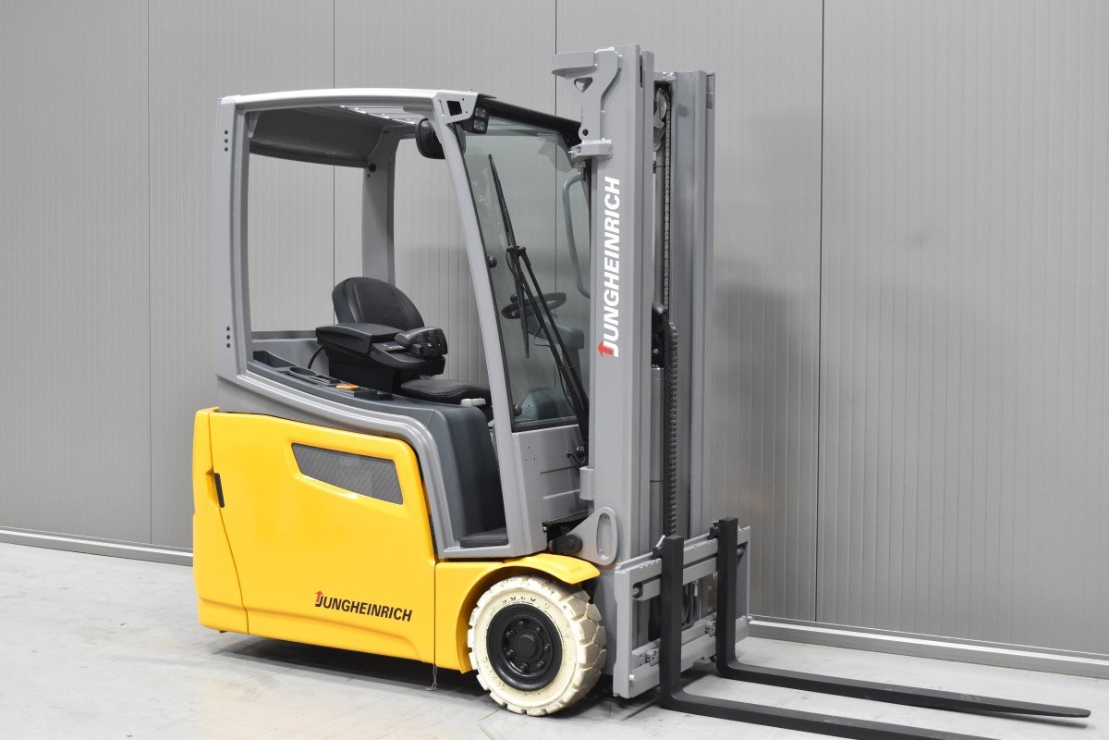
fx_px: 1386
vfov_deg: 29.9
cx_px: 554
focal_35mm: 45
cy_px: 370
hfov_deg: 43.6
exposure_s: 1/25
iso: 1600
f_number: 6.3
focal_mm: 30
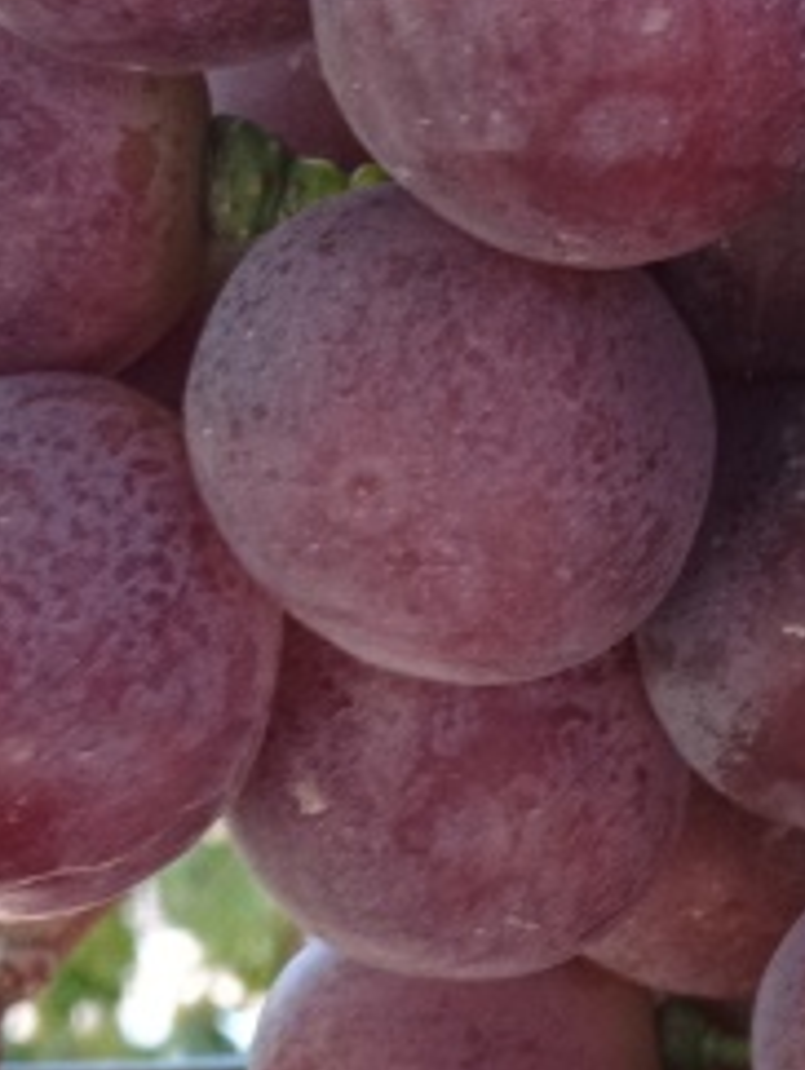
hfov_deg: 12.1
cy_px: 1280
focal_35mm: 119
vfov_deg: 15.9
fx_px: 3683
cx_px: 1097
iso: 124
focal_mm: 3.66
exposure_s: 1/50
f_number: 2.2
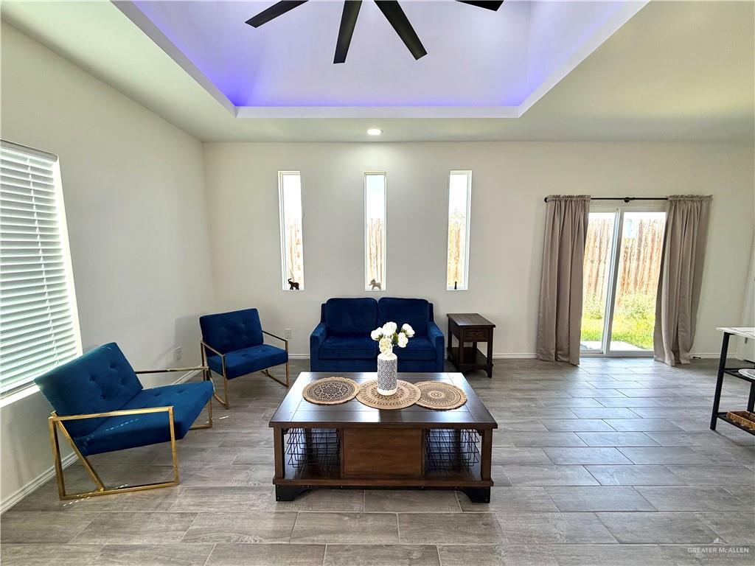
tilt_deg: -7.3
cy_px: 283
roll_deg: +0.3
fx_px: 305
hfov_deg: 102.1
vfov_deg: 85.7
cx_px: 378
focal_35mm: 14
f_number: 2.2
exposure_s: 1/120
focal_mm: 2.22
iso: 80
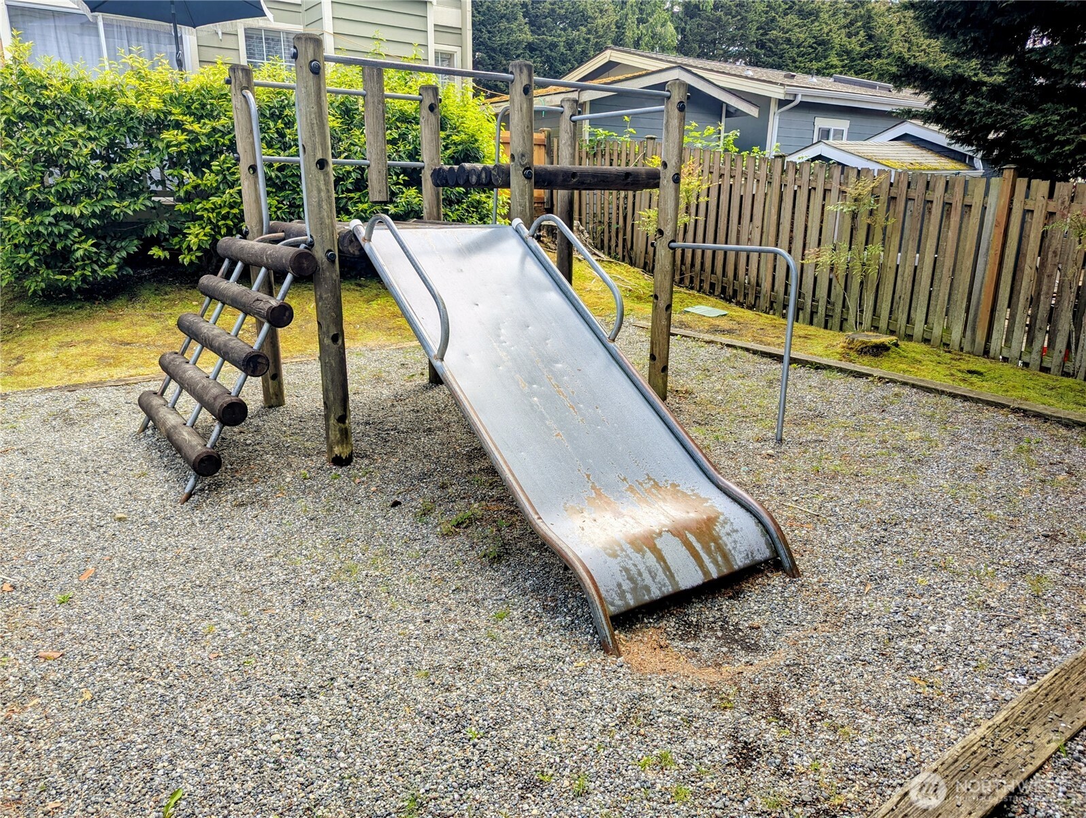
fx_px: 754
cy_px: 409
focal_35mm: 24
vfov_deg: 56.9
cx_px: 543
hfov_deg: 71.5
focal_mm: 6.81
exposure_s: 1/593
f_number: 1.85
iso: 44
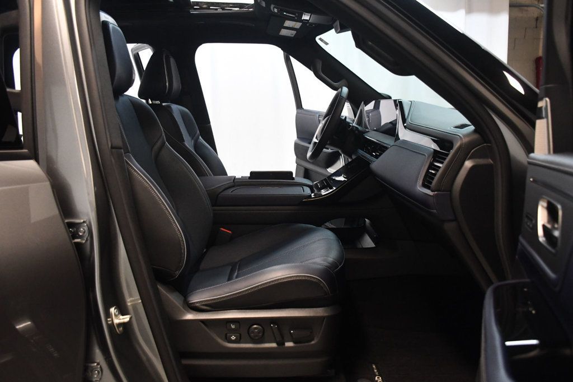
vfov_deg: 43.6
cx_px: 286
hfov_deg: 61.9
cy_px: 191
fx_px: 477
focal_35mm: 30
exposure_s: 1/100
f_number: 3.5
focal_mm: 20
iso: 3200
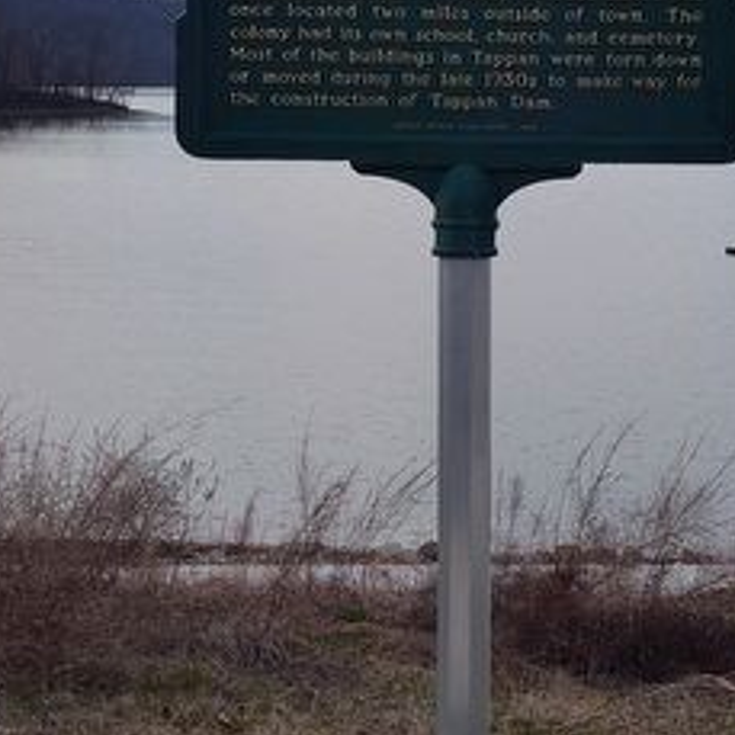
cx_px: 571
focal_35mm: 71
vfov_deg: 24.0
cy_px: 170
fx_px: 1706
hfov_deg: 24.0
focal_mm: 5.56
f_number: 1.8
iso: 100
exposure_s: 1/3349
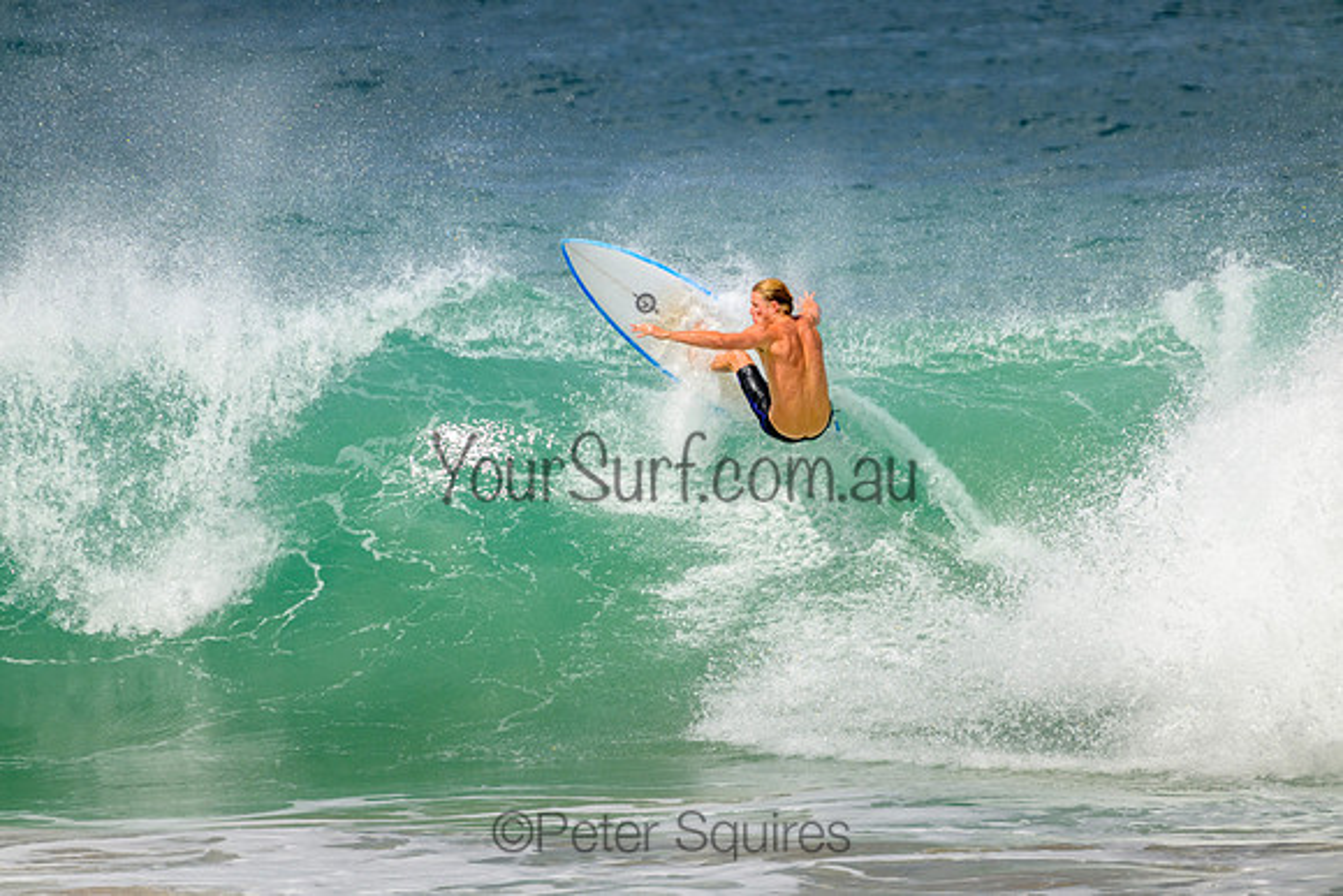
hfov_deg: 2.6
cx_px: 672
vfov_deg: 1.7
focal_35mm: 800
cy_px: 448
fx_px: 29850
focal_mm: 800
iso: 640
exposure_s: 1/2000
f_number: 11
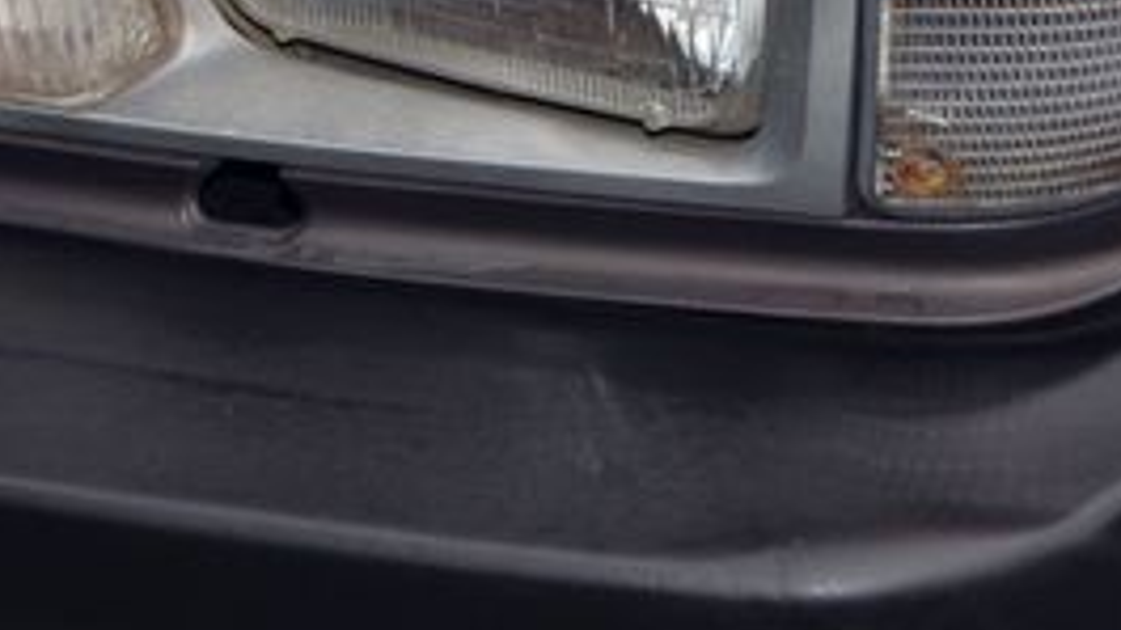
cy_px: -25
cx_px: 470
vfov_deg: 6.9
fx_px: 5172
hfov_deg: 12.4
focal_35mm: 174
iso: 180
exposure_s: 1/200
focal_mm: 46
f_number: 5.3
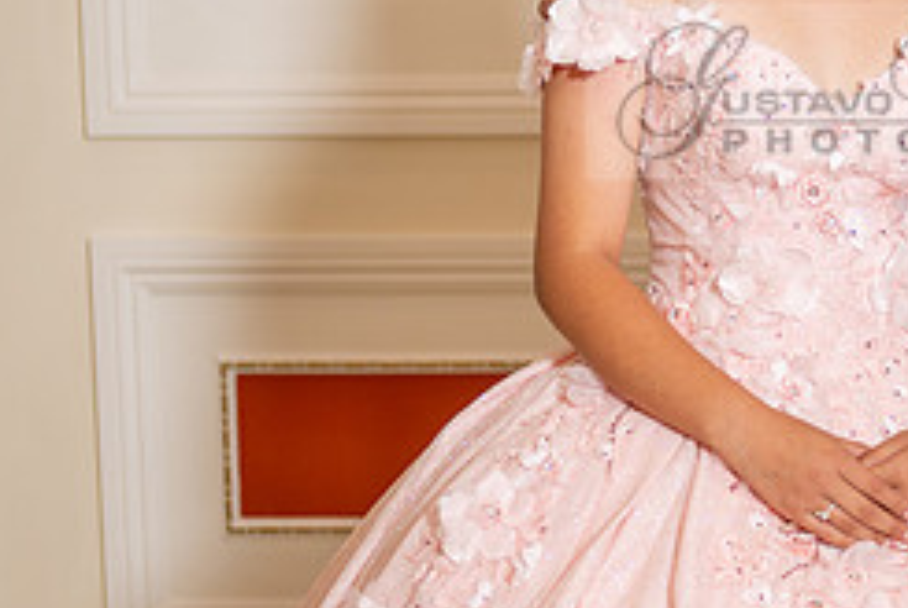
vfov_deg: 10.5
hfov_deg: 15.2
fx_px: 3308
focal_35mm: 131
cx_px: 1007
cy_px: 137
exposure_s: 1/200
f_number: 2.8
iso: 320
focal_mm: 50
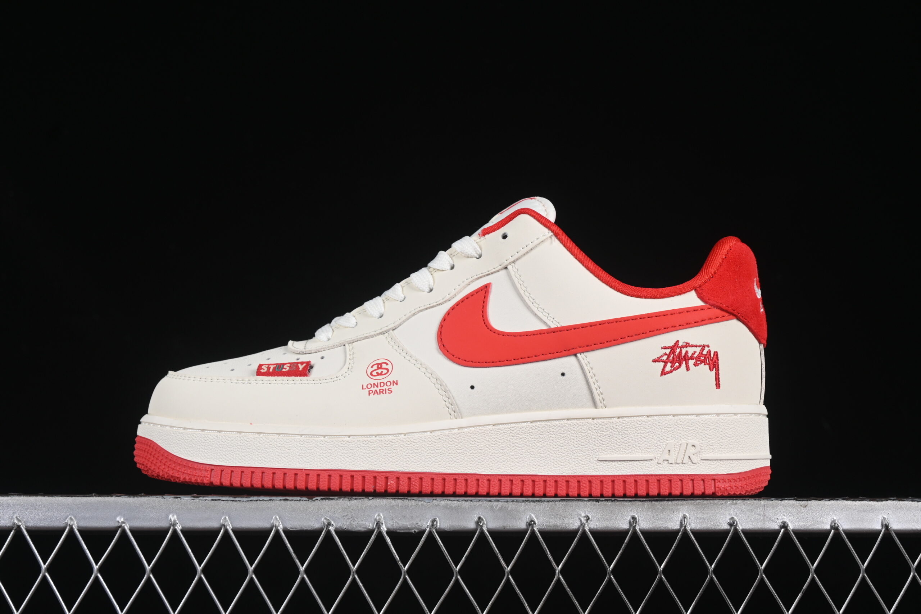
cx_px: 460
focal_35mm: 75
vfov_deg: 18.2
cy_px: 307
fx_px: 1919
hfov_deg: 27.0
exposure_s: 1/80
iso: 160
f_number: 8
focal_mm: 50
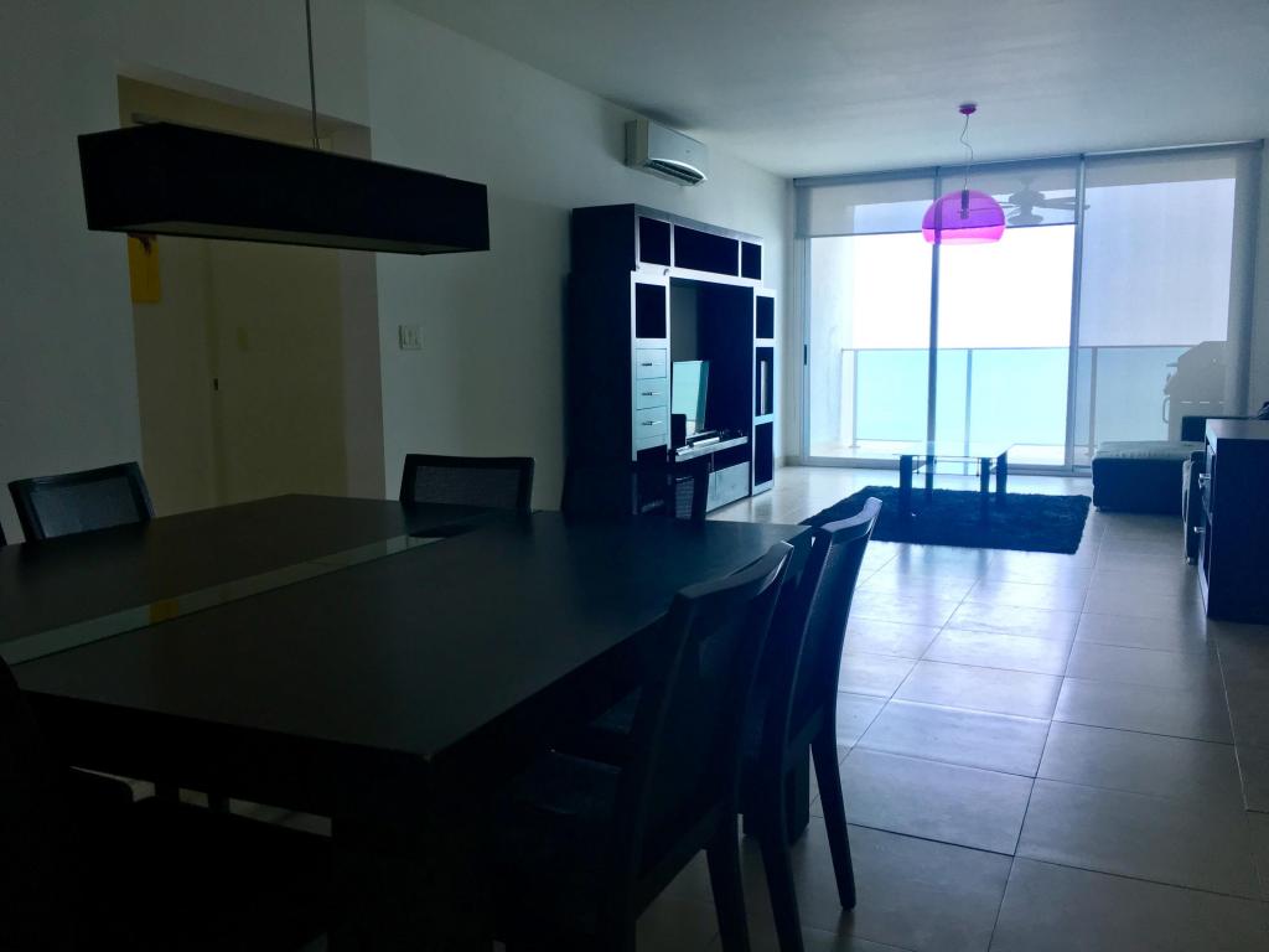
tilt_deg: -6.2
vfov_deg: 48.2
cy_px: 476
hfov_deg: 61.7
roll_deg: +0.9
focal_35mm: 29
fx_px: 1063
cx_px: 634
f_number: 2.2
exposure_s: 1/120
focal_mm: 4.15
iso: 40
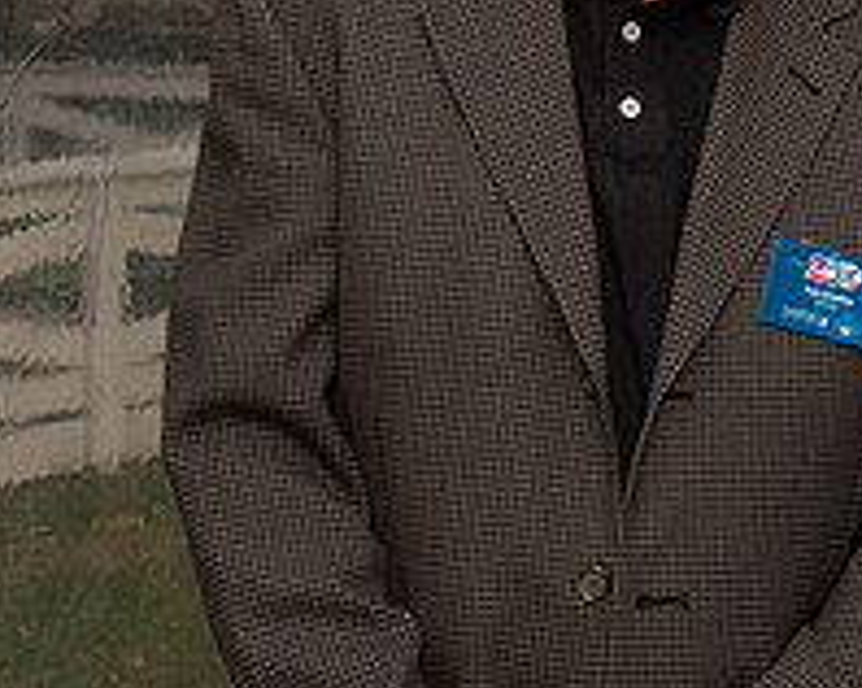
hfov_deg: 12.0
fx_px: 4001
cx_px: 1071
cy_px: 211
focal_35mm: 157
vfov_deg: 9.8
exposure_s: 1/125
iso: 1600
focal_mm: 38
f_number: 11
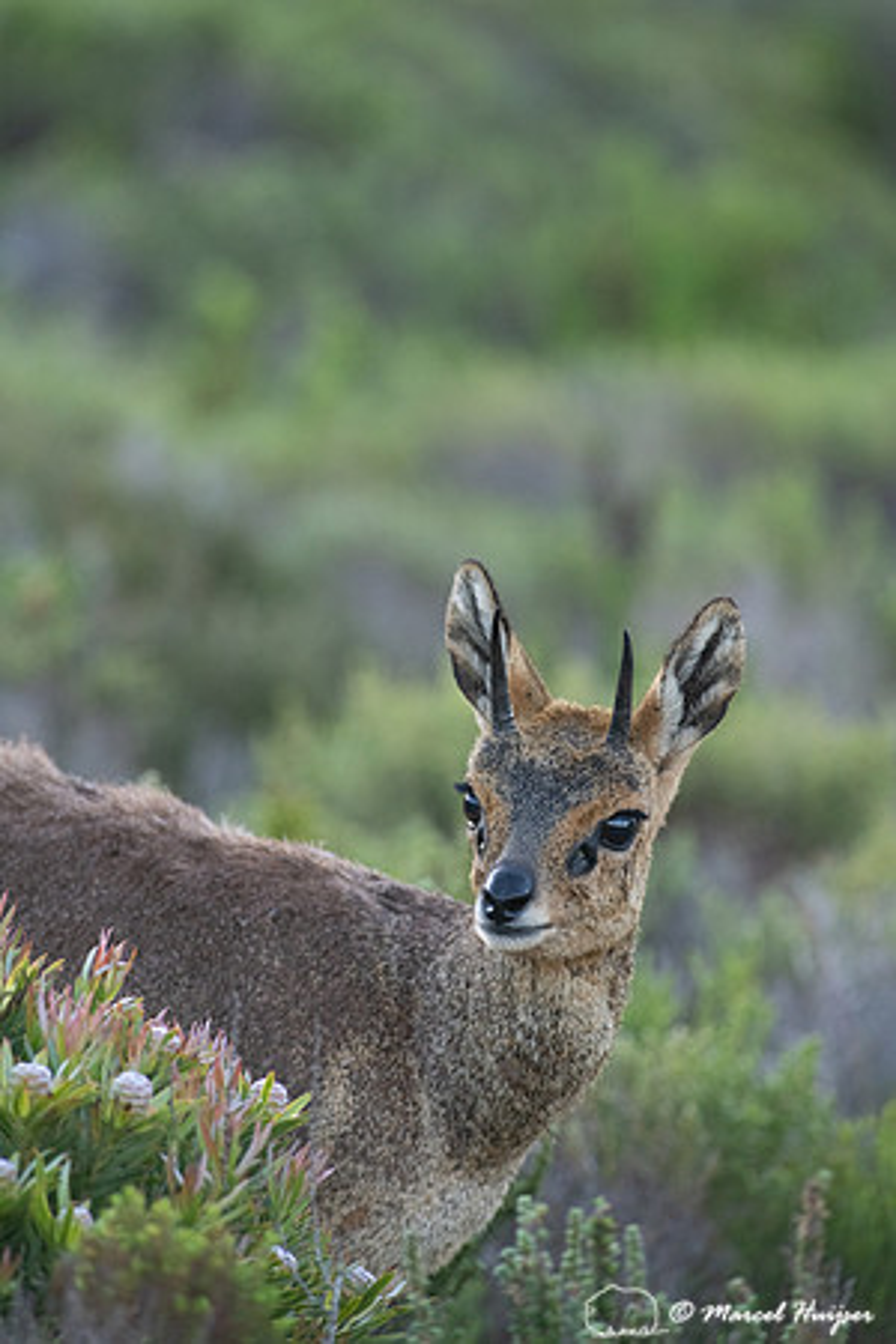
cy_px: 672
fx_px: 22398
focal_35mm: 600
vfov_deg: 3.4
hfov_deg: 2.3
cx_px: 448
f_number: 5.6
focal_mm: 600
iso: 2000
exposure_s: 1/200
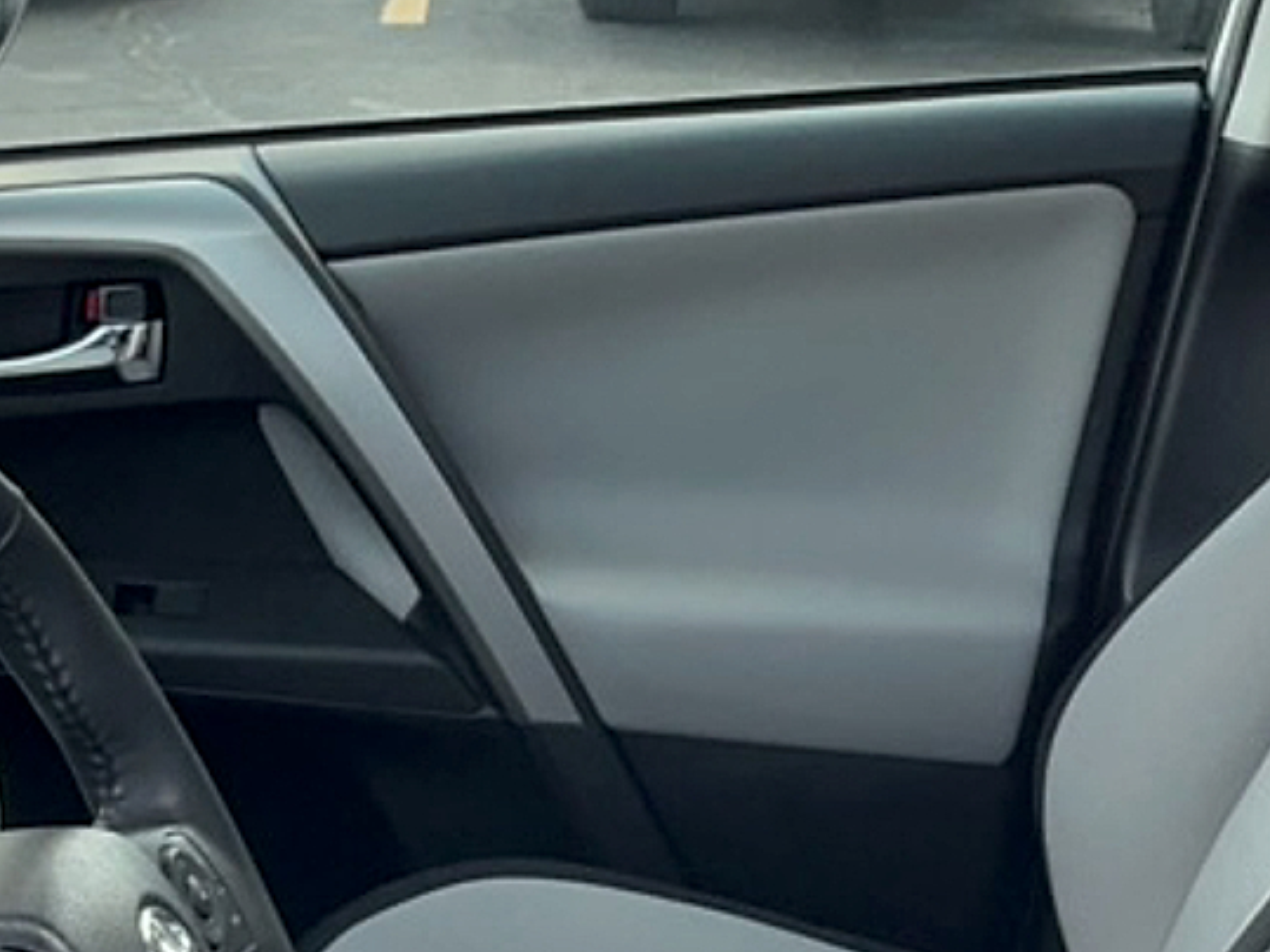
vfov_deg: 16.2
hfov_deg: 21.6
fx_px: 3265
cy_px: 957
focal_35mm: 89
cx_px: 1119
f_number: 1.8
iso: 25
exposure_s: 1/120
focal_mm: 3
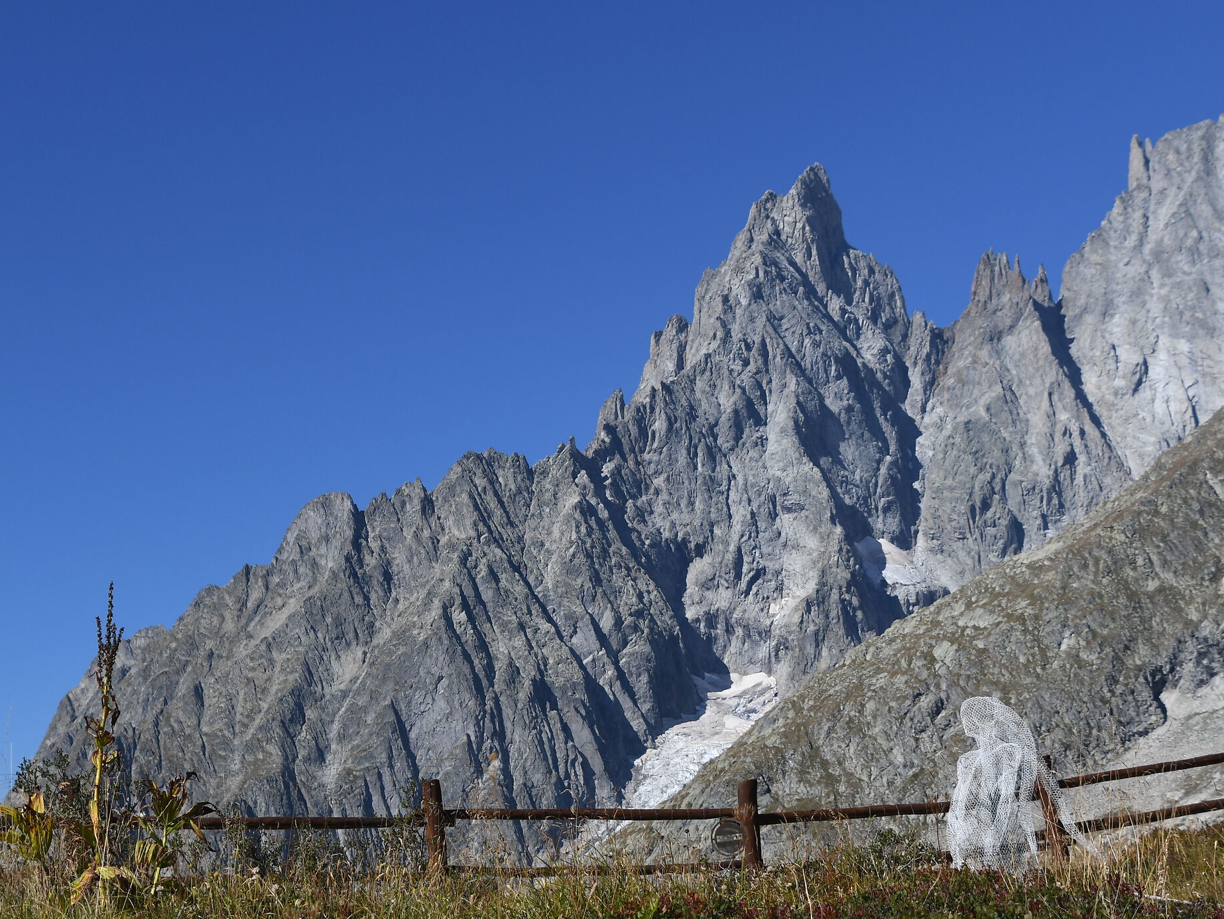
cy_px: 504
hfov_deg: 29.5
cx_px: 554
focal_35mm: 66
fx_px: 2321
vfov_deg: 22.4
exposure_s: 1/320
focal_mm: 35
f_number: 8
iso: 200
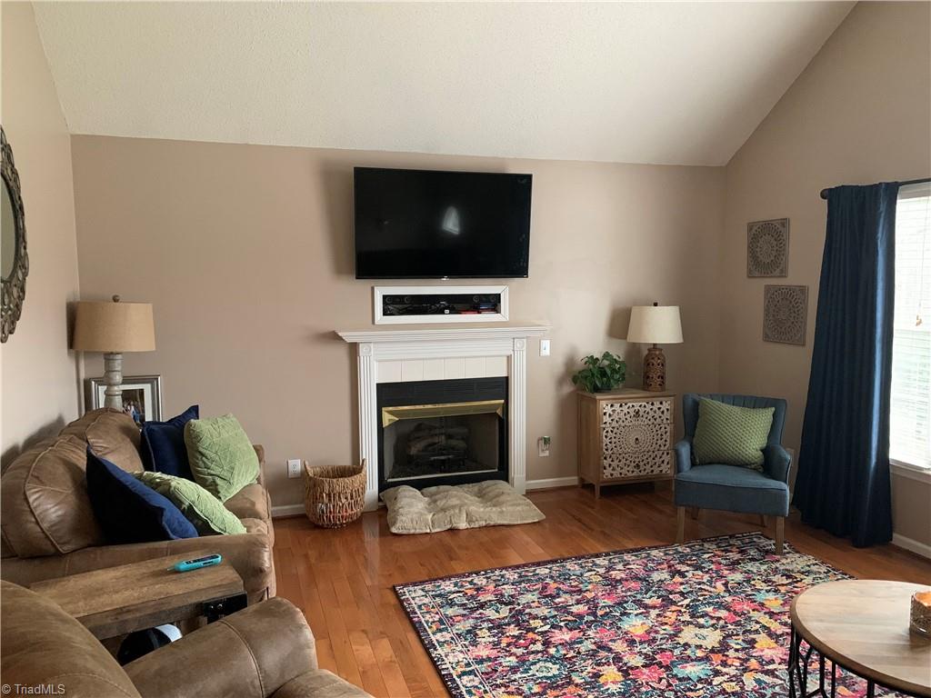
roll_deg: -0.4
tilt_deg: -5.4
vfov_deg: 53.1
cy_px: 349
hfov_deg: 67.3
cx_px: 466
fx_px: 699
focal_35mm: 26
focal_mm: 4.25
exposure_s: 1/31
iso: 400
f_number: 1.8
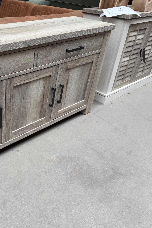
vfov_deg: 55.8
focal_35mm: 34
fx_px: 215
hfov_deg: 36.6
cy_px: 112
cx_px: 17
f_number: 1.78
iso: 64
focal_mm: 6.76
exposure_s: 1/247
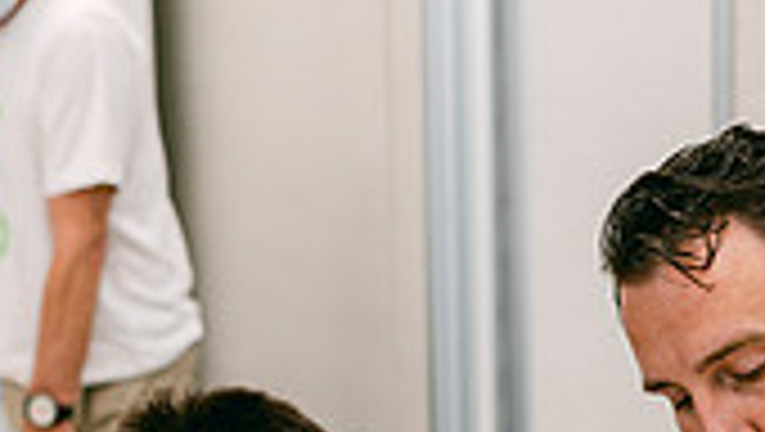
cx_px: 706
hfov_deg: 16.9
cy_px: 562
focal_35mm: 125
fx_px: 2538
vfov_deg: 9.6
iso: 180
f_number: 2
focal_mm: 35
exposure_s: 1/125
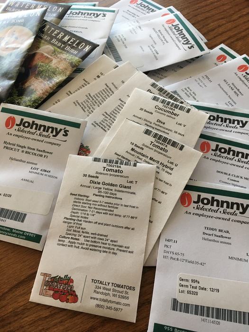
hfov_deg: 48.2
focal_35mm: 29
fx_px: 278
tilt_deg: -60.9
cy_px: 166
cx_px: 124
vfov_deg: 61.7
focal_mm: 4.15
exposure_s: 1/30
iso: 40
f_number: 2.2
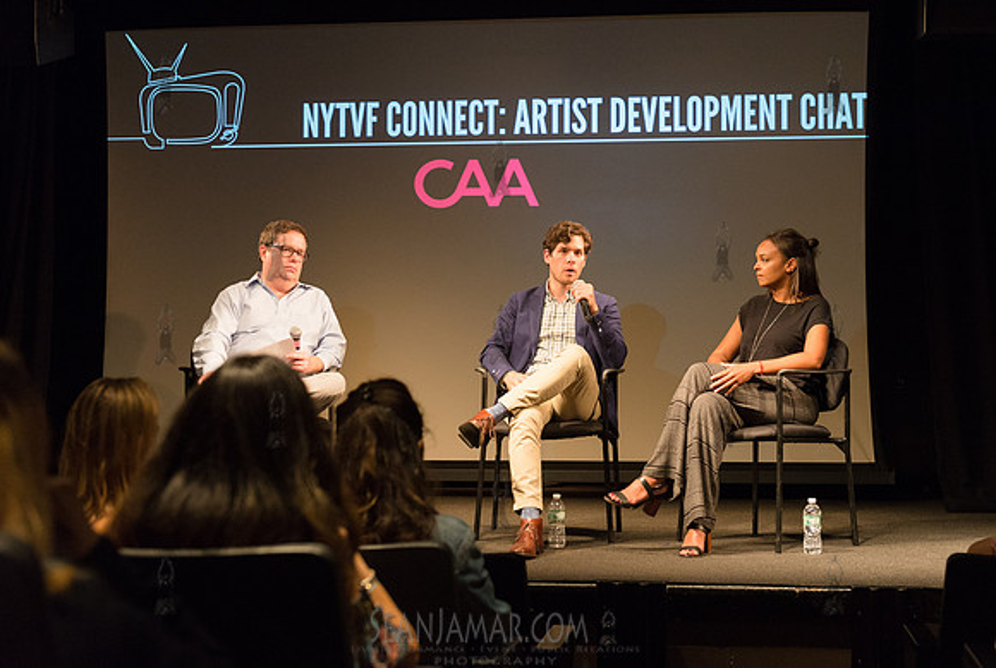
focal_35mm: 59
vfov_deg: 23.2
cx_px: 562
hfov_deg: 34.0
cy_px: 324
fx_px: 1624
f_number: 4
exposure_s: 1/80
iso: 2500
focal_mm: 52
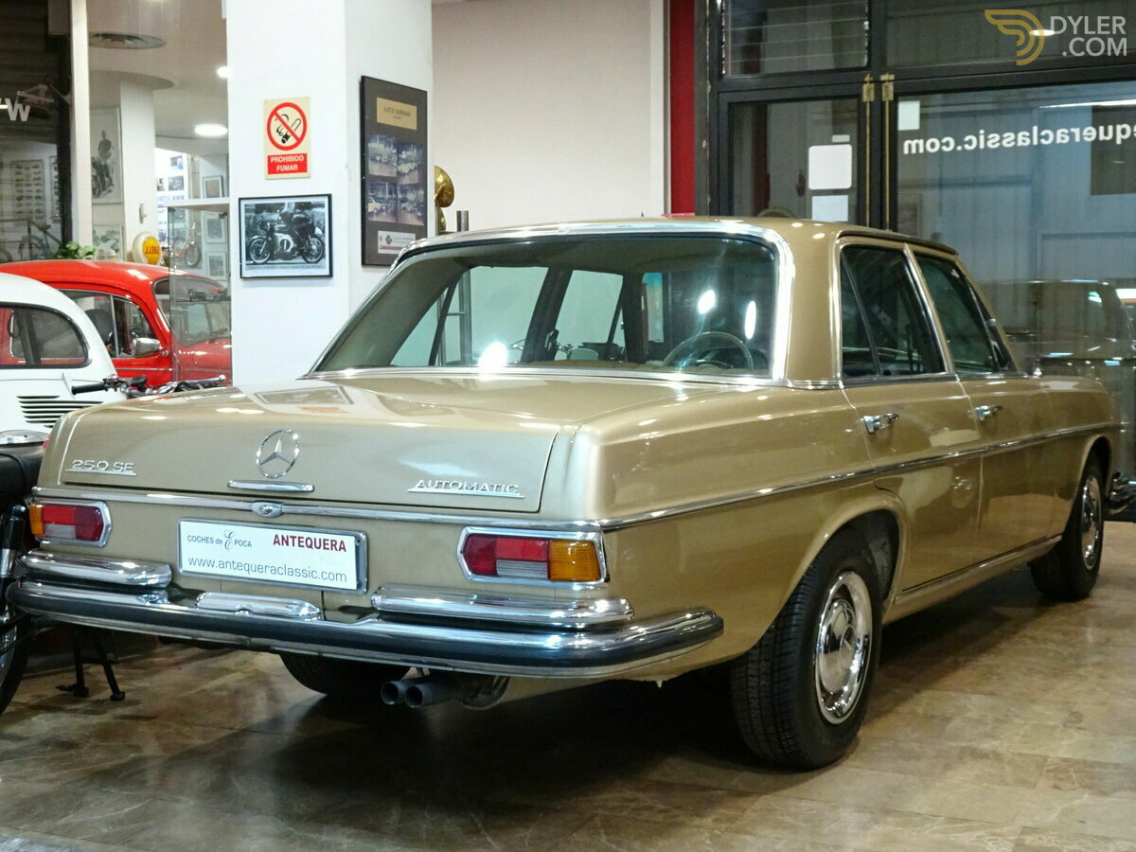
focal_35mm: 46
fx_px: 1510
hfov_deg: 41.2
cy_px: 426
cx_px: 568
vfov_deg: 31.5
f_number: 4.5
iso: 800
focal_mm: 7.87
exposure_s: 1/15
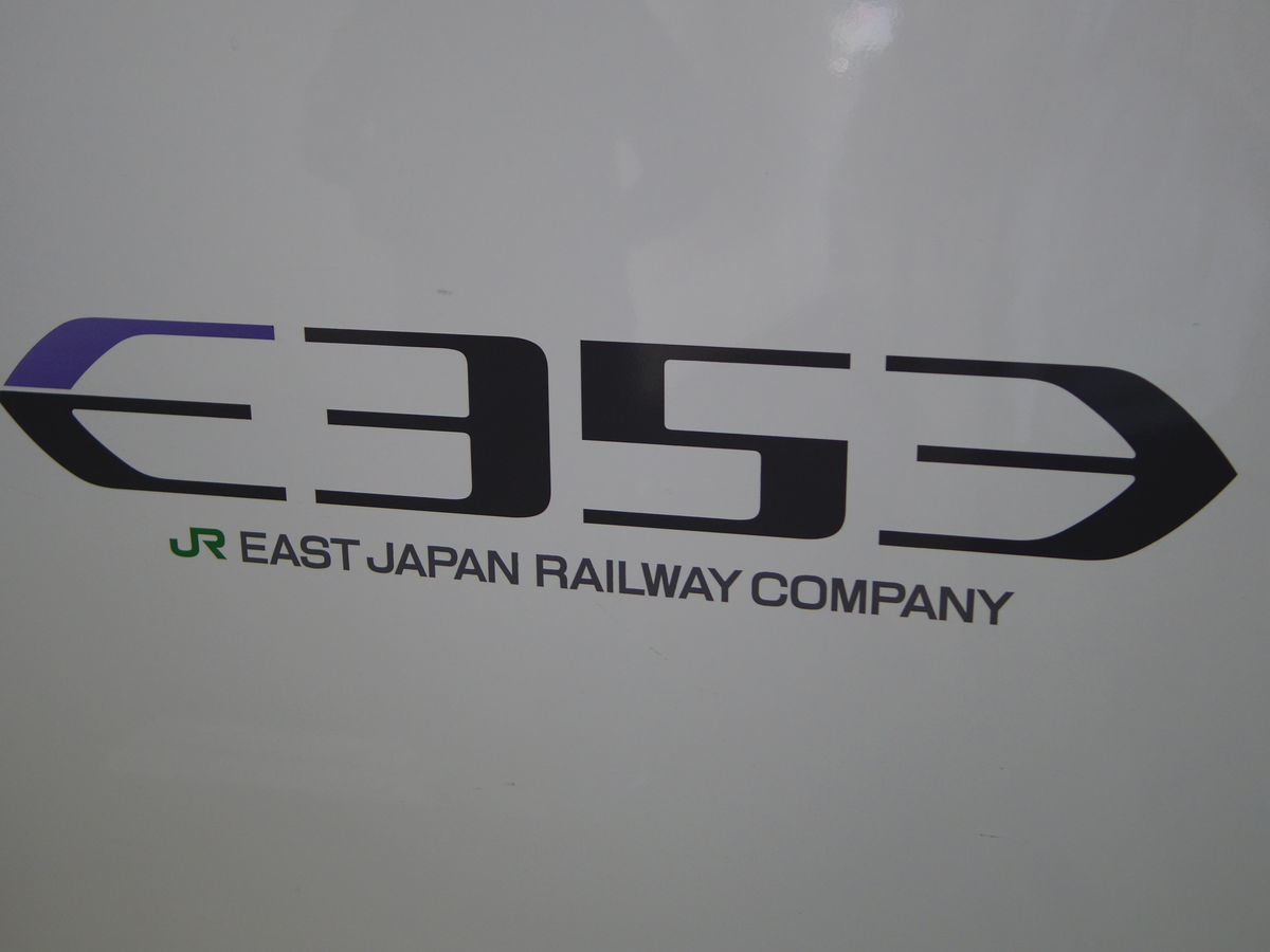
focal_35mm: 47
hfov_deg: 40.4
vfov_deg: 30.9
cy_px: 476
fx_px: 1724
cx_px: 635
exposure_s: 1/80
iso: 125
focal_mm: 8.5
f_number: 1.9
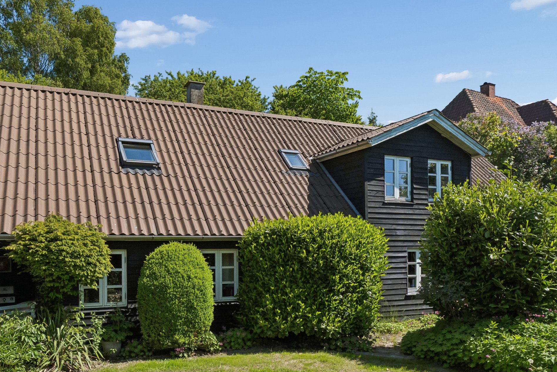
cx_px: 225
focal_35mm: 31
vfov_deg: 41.9
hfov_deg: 60.1
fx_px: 476
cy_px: 254
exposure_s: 1/1250
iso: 250
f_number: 8
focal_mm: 13
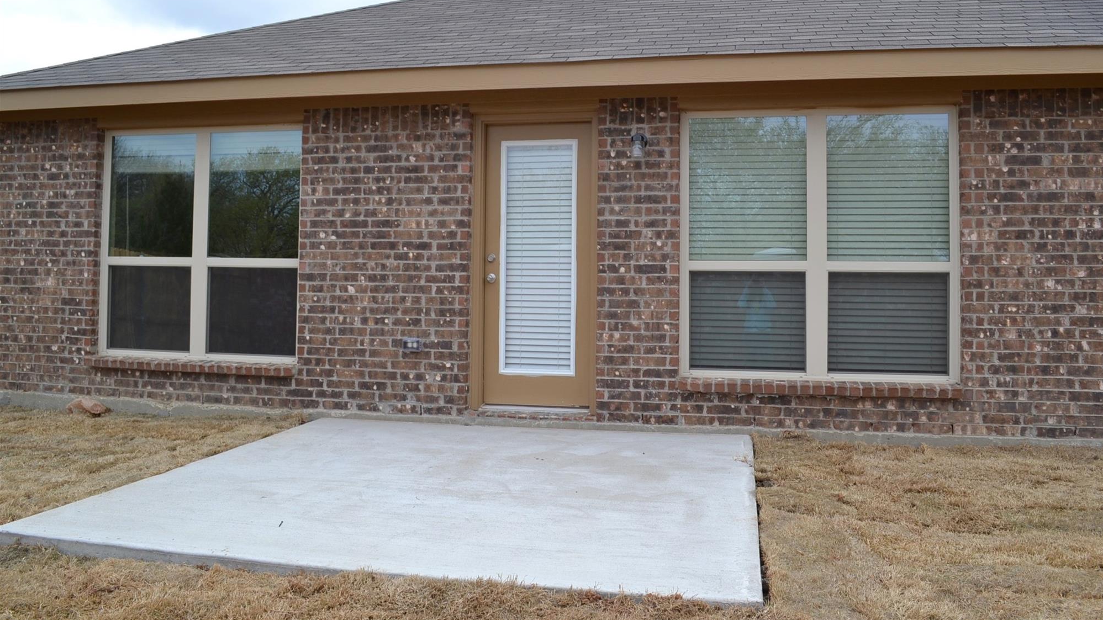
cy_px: 254
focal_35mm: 29
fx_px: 848
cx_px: 565
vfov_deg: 40.0
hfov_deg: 66.1
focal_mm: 18
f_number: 8
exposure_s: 1/250
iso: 100
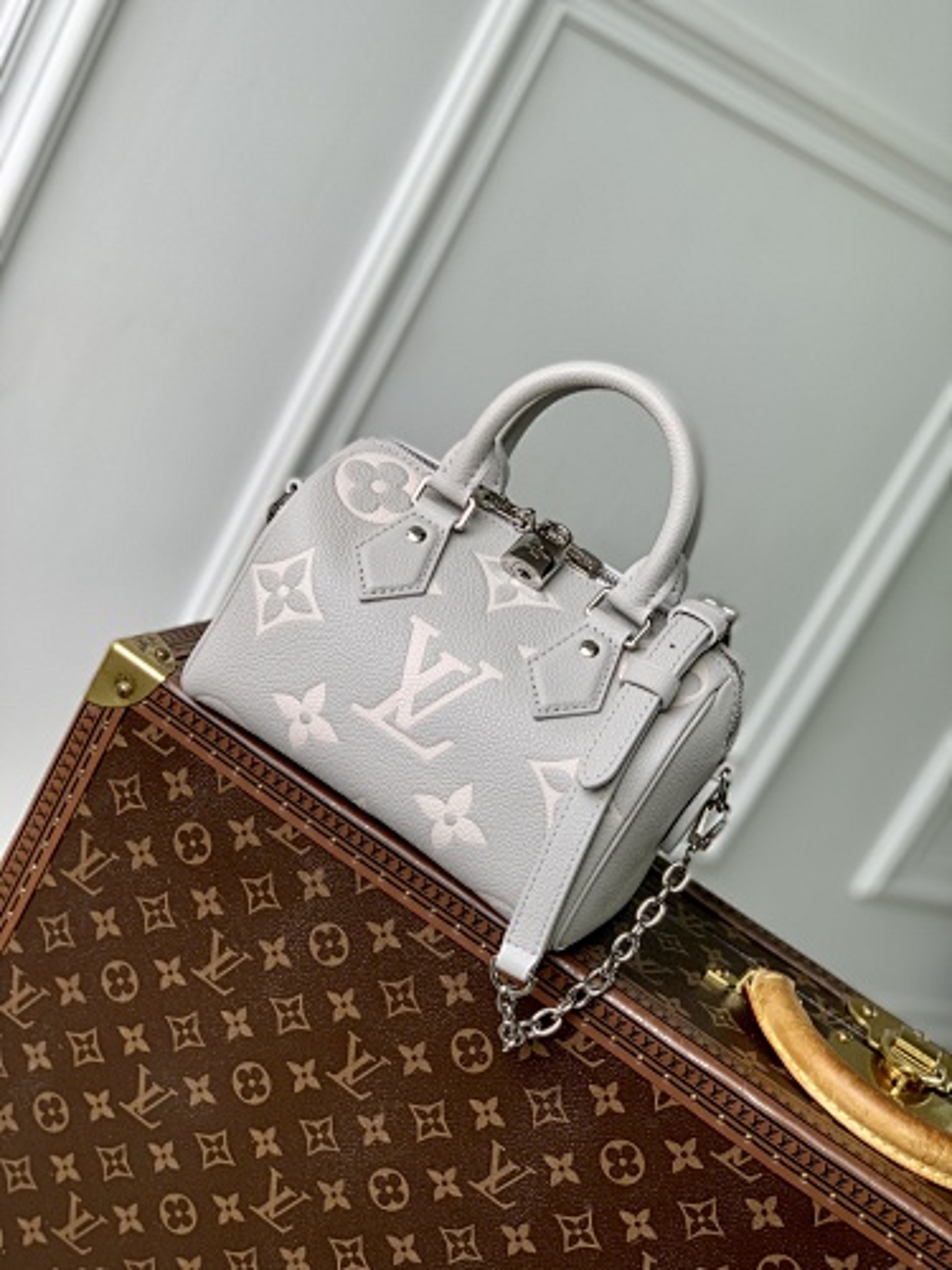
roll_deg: -28.8
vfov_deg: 36.8
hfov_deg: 28.0
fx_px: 1907
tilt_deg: -15.0
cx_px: 476
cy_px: 635
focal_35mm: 52
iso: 16
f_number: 2.4
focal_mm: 6
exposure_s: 1/127
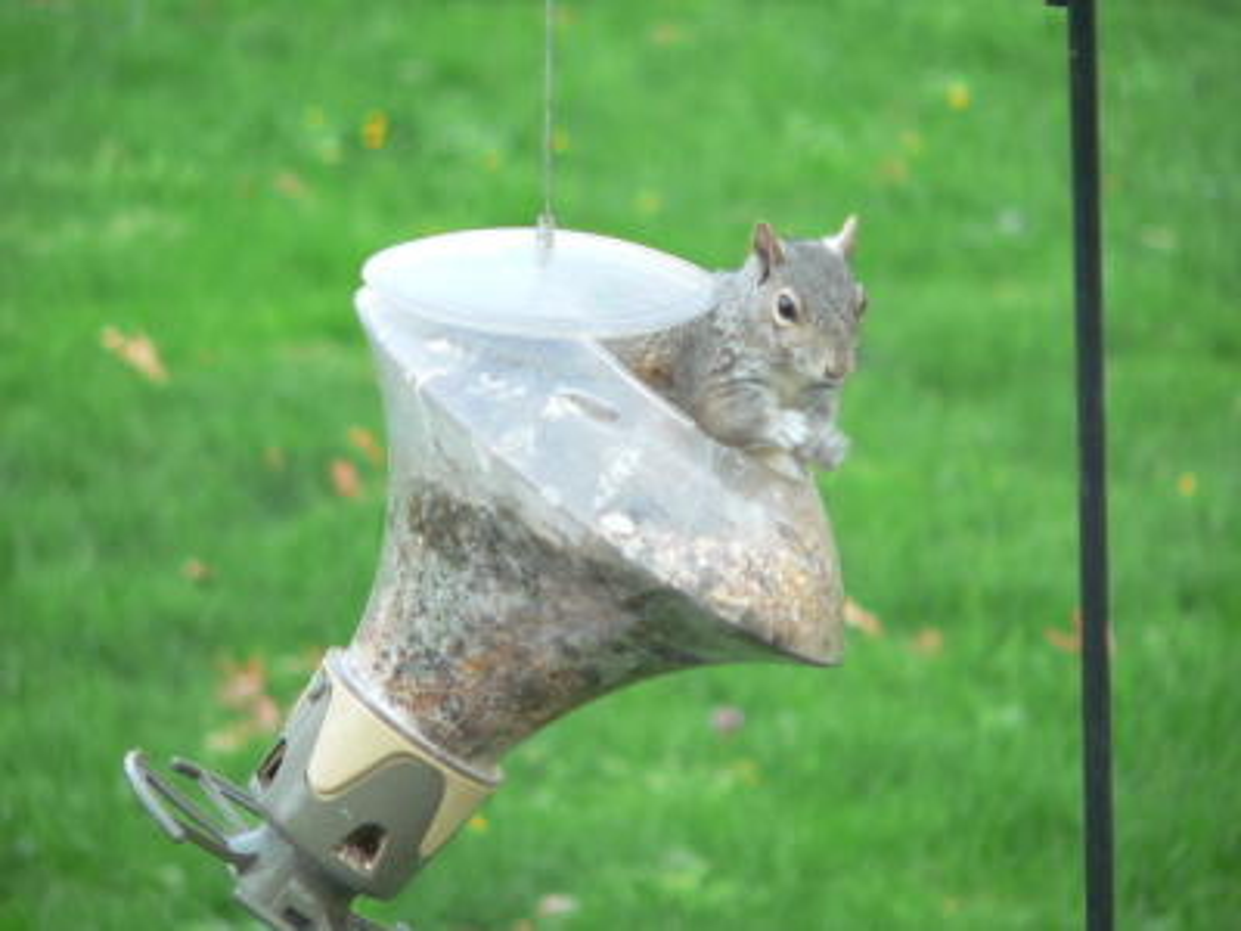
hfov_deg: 4.6
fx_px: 15487
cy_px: 466
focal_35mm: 432
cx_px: 620
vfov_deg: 3.4
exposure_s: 1/50
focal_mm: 72
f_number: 2.8
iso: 100
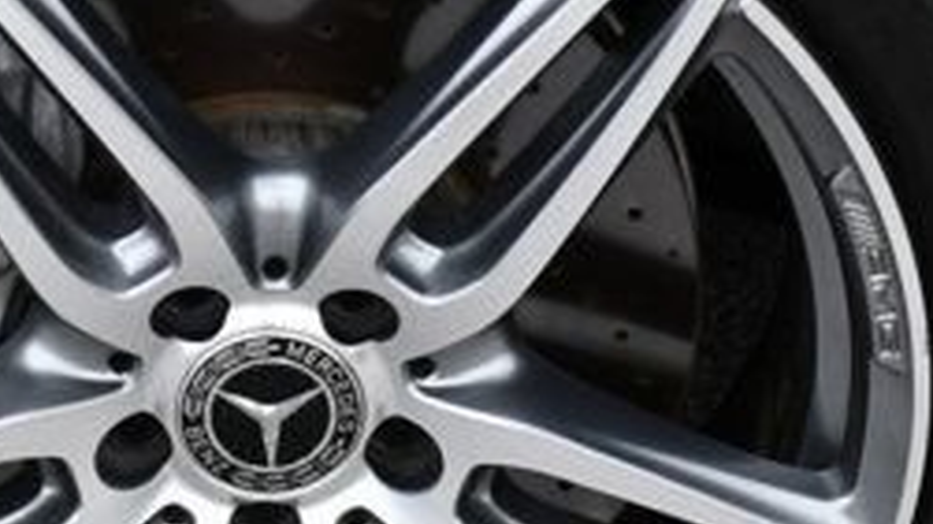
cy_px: 134
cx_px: 152
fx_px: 4650
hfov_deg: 11.4
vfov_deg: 6.4
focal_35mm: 188
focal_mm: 22
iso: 160
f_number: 8
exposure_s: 1/250
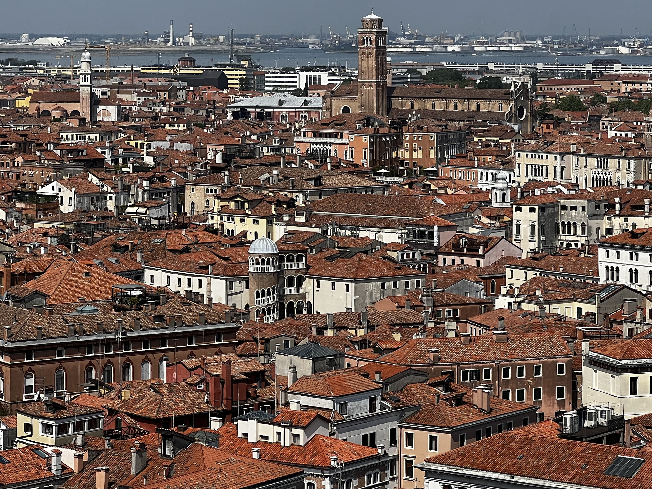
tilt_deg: -1.7
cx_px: 374
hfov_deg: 15.8
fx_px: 2354
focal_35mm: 125
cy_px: 142
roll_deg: +0.2
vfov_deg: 11.8
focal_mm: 9
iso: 32
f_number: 2.8
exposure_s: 1/1292
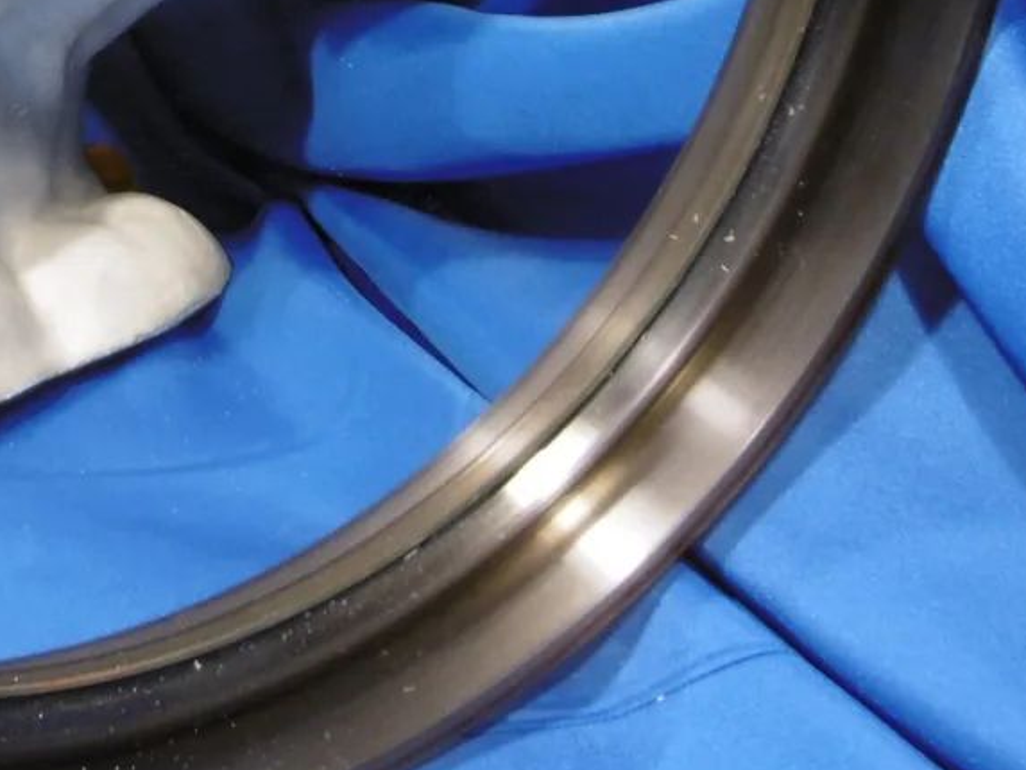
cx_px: 165
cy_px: -116
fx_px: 1986
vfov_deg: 20.7
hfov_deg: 28.2
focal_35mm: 67
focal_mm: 4.3
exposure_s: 1/5
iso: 100
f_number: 3.1
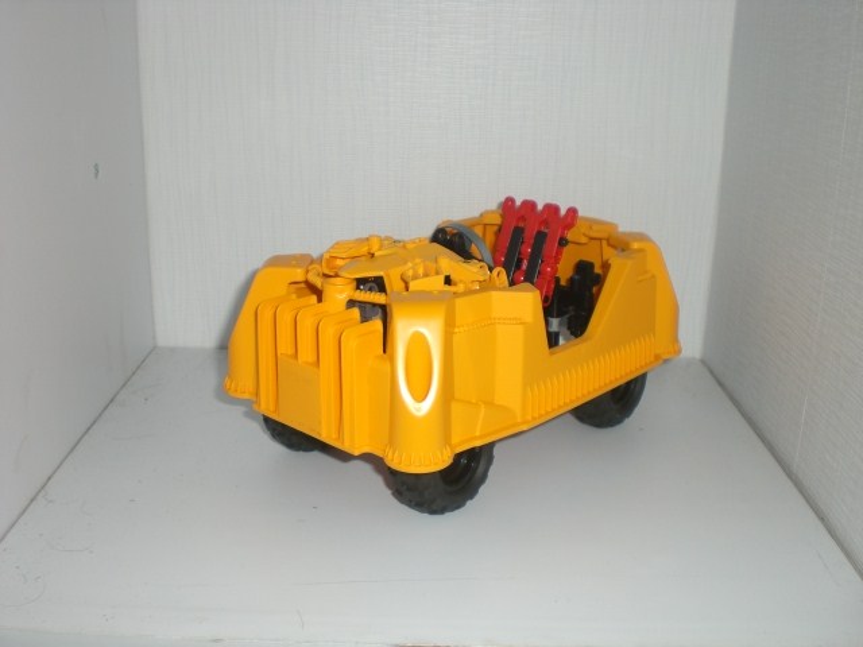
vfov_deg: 37.7
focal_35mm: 38
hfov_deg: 49.0
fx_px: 947
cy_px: 324
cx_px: 432
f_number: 3.1
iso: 50
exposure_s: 1/60
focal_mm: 6.3
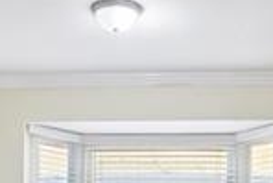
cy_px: 255
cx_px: 146
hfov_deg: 24.7
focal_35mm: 82
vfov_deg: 15.7
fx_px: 622
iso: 400
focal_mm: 19
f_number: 13
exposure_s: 1/5
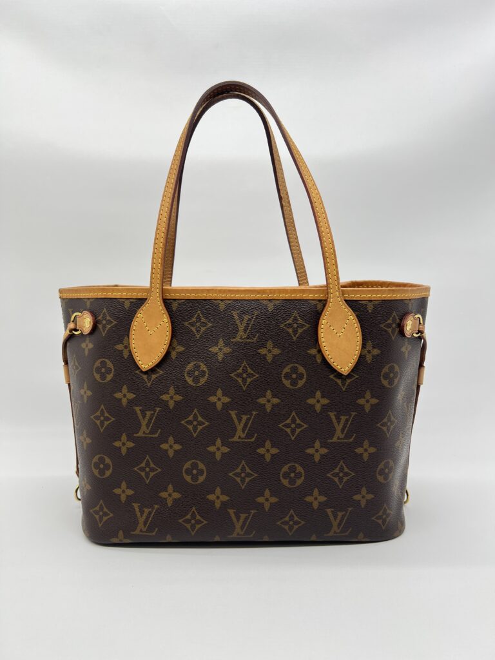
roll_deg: -0.1
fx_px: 496
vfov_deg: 67.3
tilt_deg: -6.9
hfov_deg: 53.1
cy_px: 330
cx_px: 248
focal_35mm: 26
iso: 32
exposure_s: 1/130
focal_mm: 5.7
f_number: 1.5
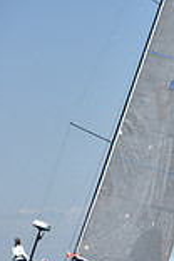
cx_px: 475
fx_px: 2748
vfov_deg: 5.4
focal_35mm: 379
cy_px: 295
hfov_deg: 3.6
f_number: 8
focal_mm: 102
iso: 250
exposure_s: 1/1250
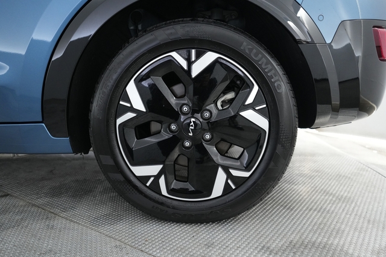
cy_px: 128
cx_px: 193
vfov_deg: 46.4
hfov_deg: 65.5
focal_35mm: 28
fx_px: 300
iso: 4000
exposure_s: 1/160
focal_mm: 28
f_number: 2.8
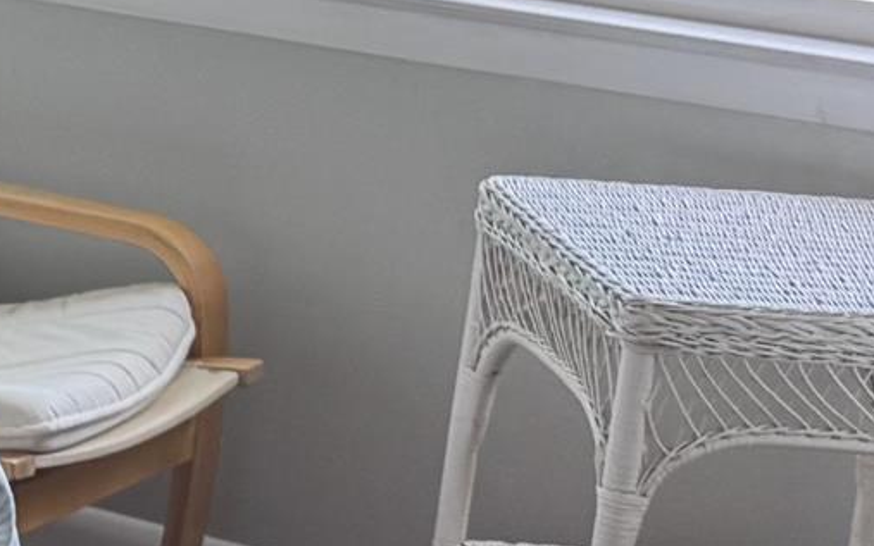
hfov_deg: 11.8
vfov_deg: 8.5
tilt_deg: -13.7
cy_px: 110
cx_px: -991
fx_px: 3669
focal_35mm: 154
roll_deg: -0.8
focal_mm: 6.76
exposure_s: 1/120
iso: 100
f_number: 1.78
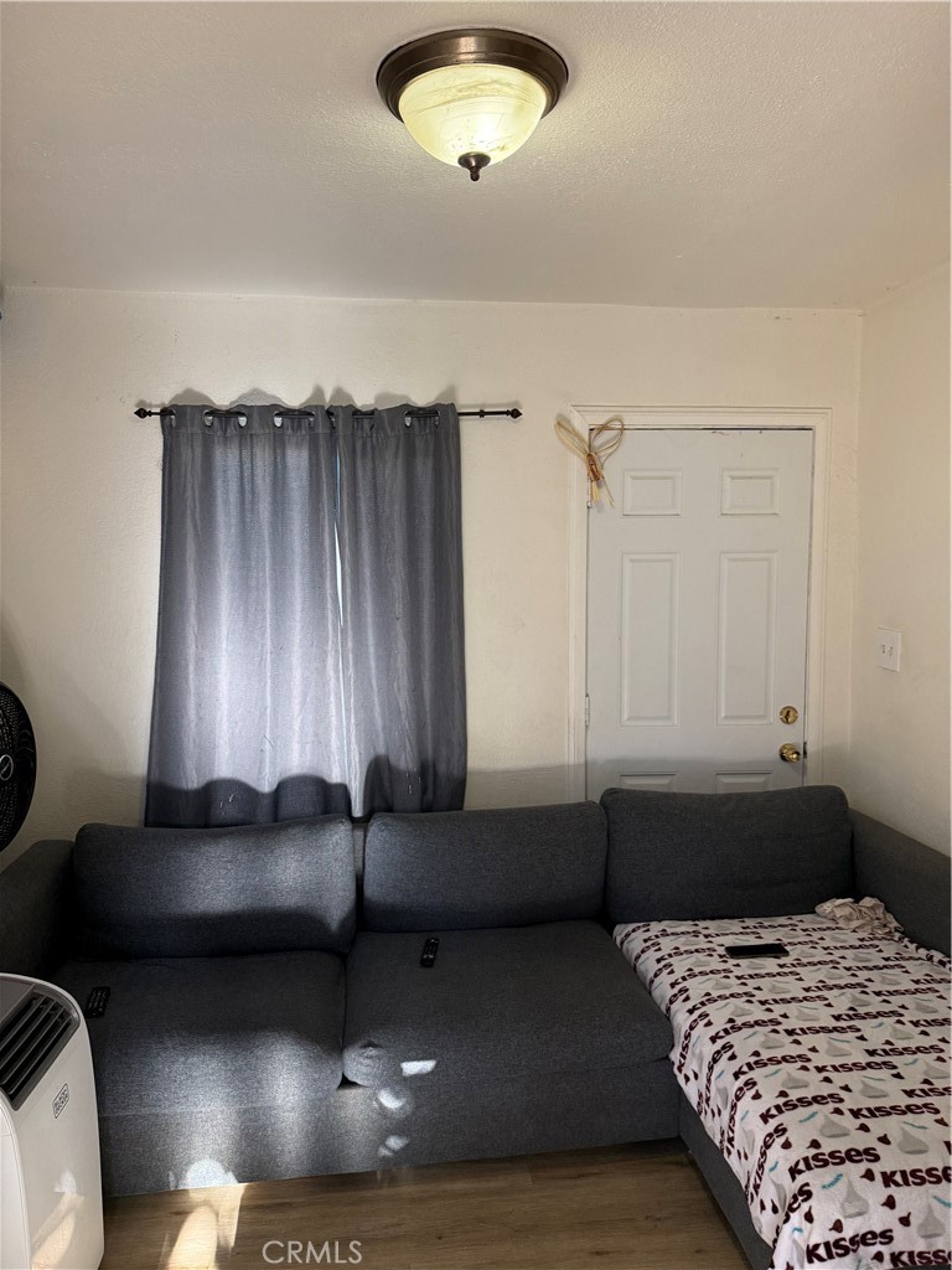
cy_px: 635
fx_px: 880
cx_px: 476
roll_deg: -1.1
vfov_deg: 71.6
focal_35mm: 24
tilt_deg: -5.6
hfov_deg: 56.8
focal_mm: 6.76
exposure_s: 1/72
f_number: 1.78
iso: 200
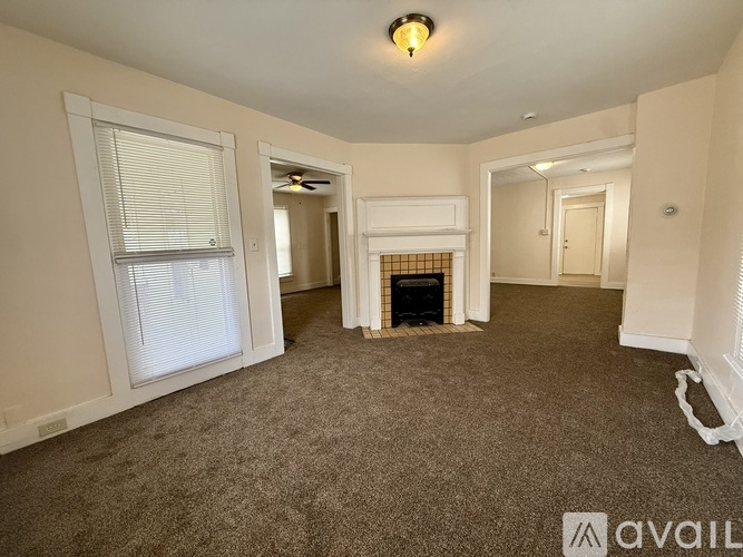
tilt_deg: -6.3
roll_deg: +2.8
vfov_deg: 85.7
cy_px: 278
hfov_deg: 102.1
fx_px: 300
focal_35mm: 14
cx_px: 372
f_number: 2.2
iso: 320
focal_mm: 2.22
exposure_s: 1/120
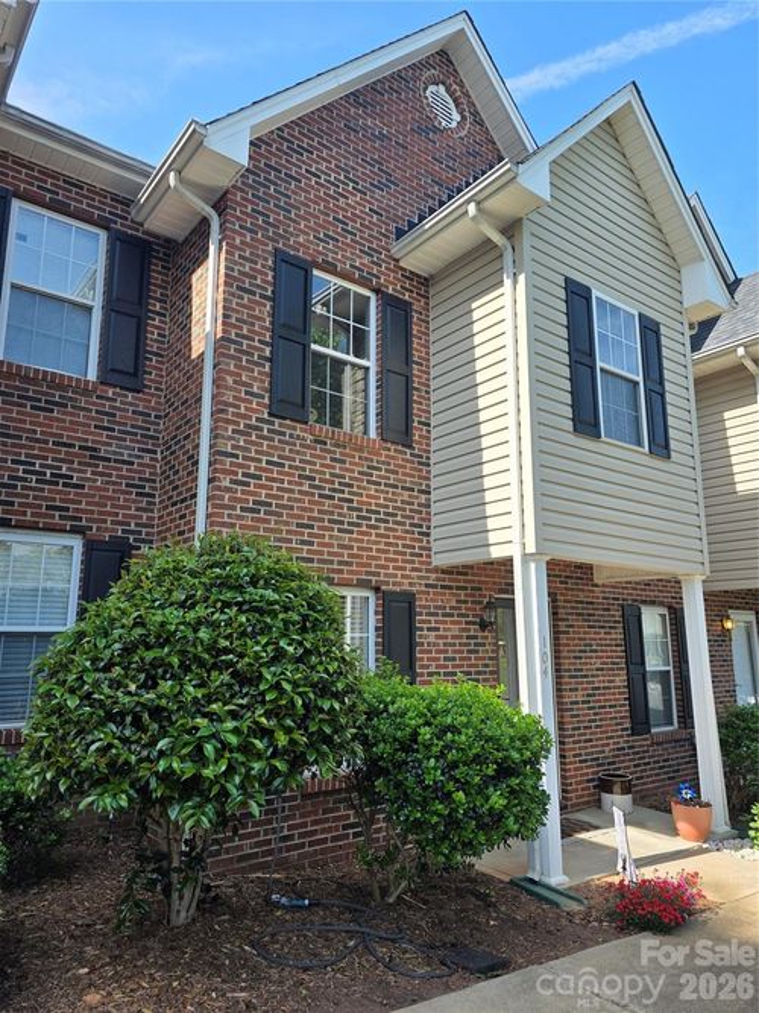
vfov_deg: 73.9
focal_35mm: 23
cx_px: 380
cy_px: 506
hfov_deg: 58.9
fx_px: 673
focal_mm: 6.3
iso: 80
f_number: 1.7
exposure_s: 1/2186
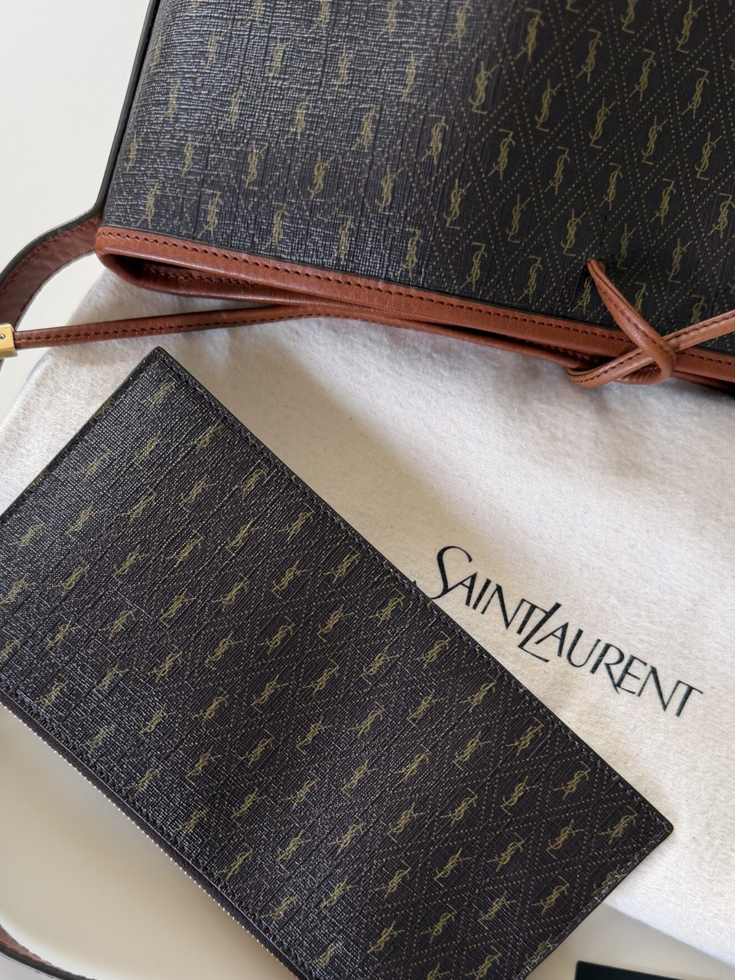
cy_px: 650
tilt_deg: -79.1
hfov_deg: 40.5
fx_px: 991
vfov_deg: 51.7
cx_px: 292
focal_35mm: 35
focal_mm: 6.76
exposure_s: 1/121
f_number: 1.78
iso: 160
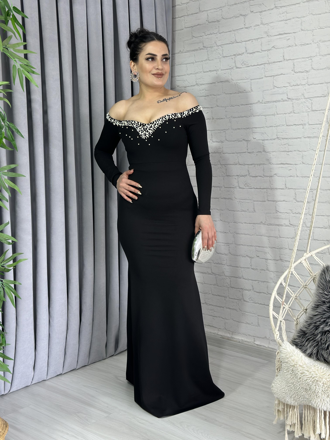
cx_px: 165
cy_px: 220
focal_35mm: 48
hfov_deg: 30.3
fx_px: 610
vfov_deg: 39.7
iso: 80
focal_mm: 6.86
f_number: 1.78
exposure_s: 1/141
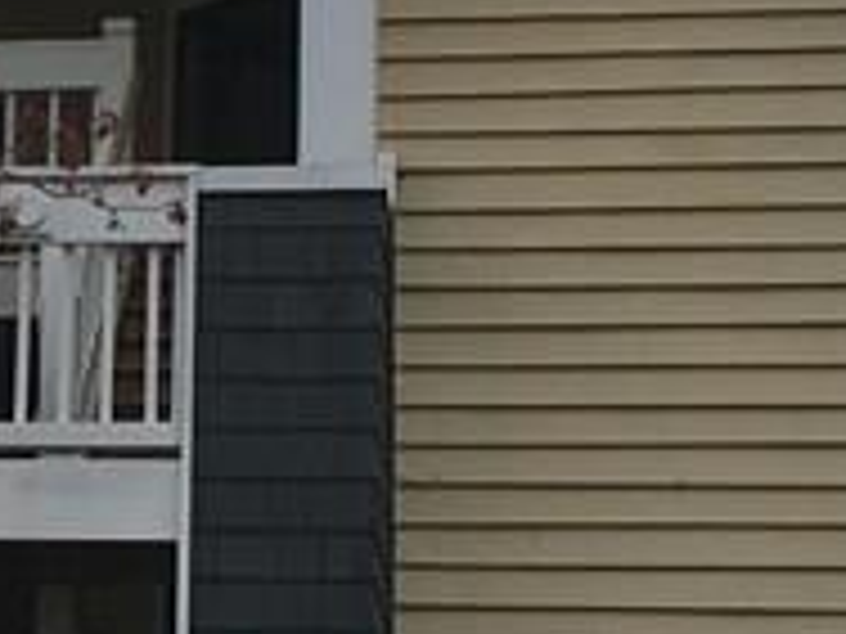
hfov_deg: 12.1
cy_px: 477
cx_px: -315
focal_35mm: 158
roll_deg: -2.3
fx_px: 3861
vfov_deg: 9.4
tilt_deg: +12.2
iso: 25
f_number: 2.2
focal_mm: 4.15
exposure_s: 1/674
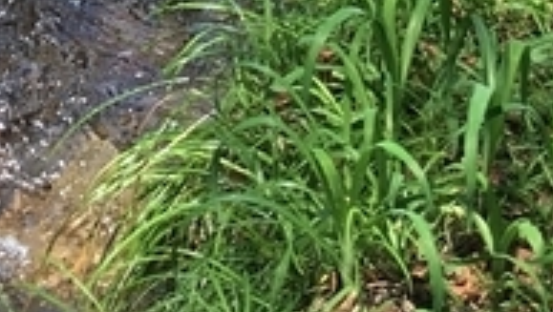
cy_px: -1062
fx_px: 2877
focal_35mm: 196
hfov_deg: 10.9
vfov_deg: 5.3
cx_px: 40
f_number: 2.2
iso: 25
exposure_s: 1/194
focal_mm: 4.15
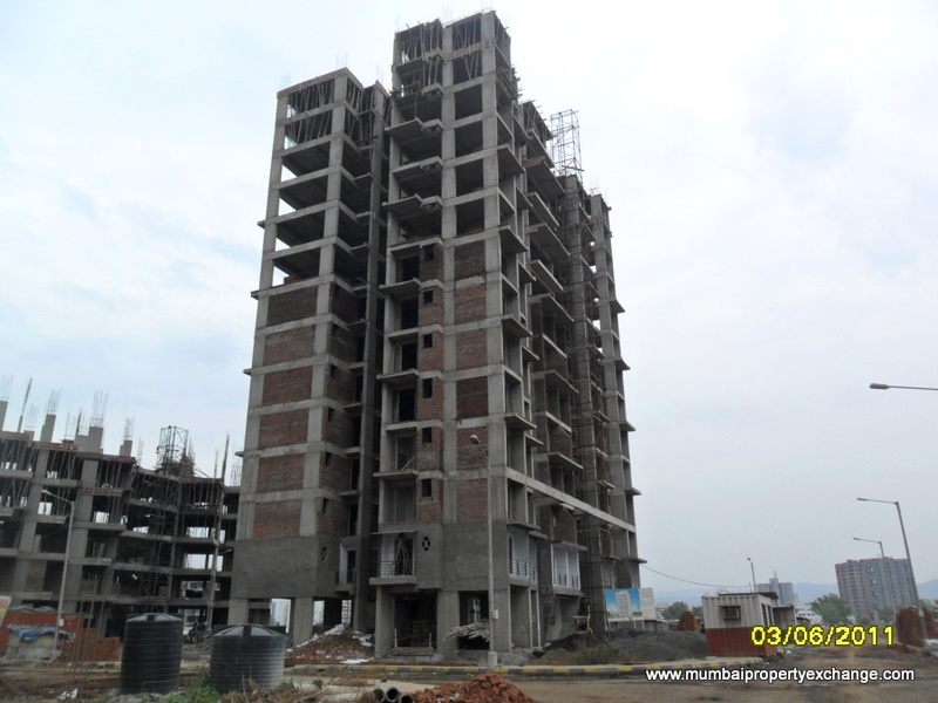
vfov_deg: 51.4
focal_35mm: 27
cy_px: 352
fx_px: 732
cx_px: 469
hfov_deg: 65.3
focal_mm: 4.9
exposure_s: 1/180
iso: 100
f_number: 8.9
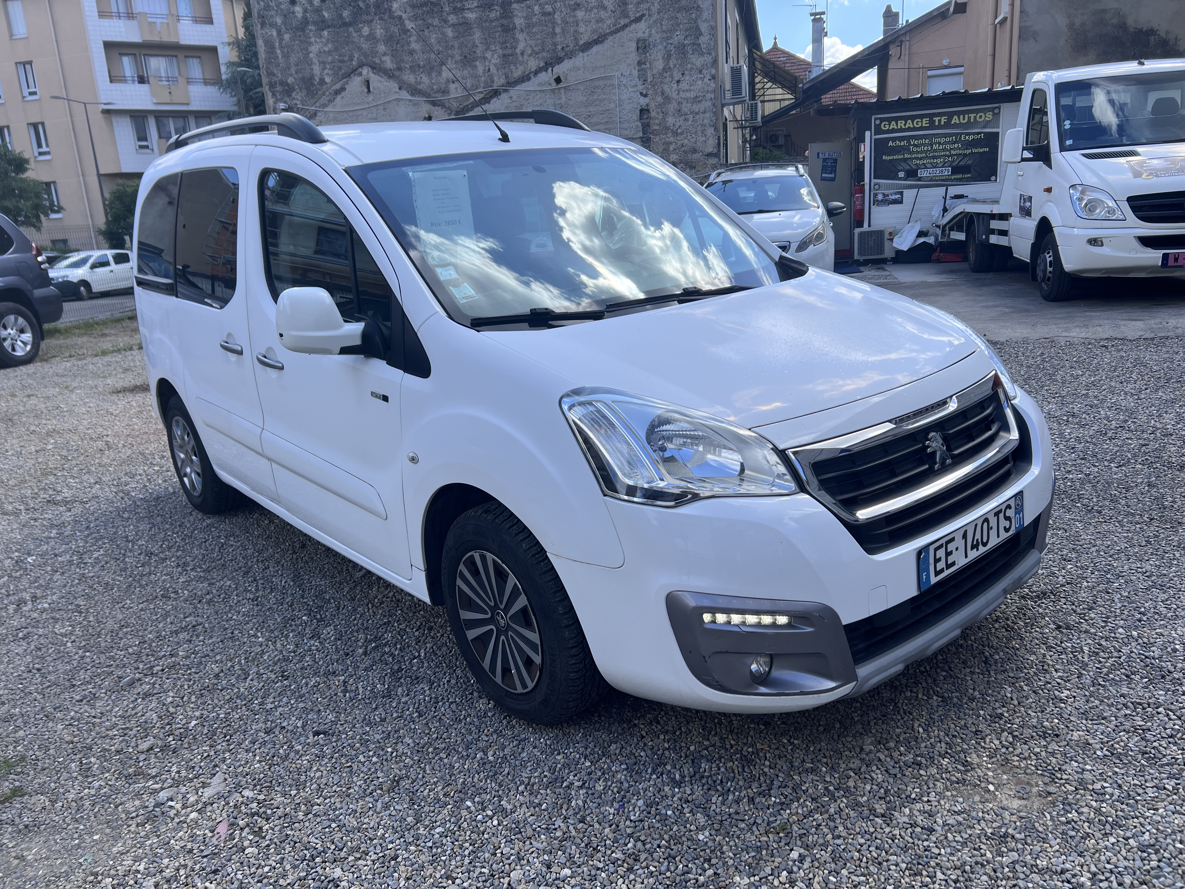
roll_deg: +2.8
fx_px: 890
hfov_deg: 67.3
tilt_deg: -15.4
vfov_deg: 53.1
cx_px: 592
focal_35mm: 26
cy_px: 444
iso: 50
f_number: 1.5
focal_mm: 5.7
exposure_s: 1/1669
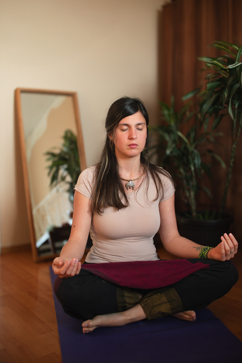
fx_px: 353
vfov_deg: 54.5
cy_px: 182
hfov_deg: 37.8
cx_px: 121
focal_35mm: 35
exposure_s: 1/125
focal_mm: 35
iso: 1600
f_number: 2.8
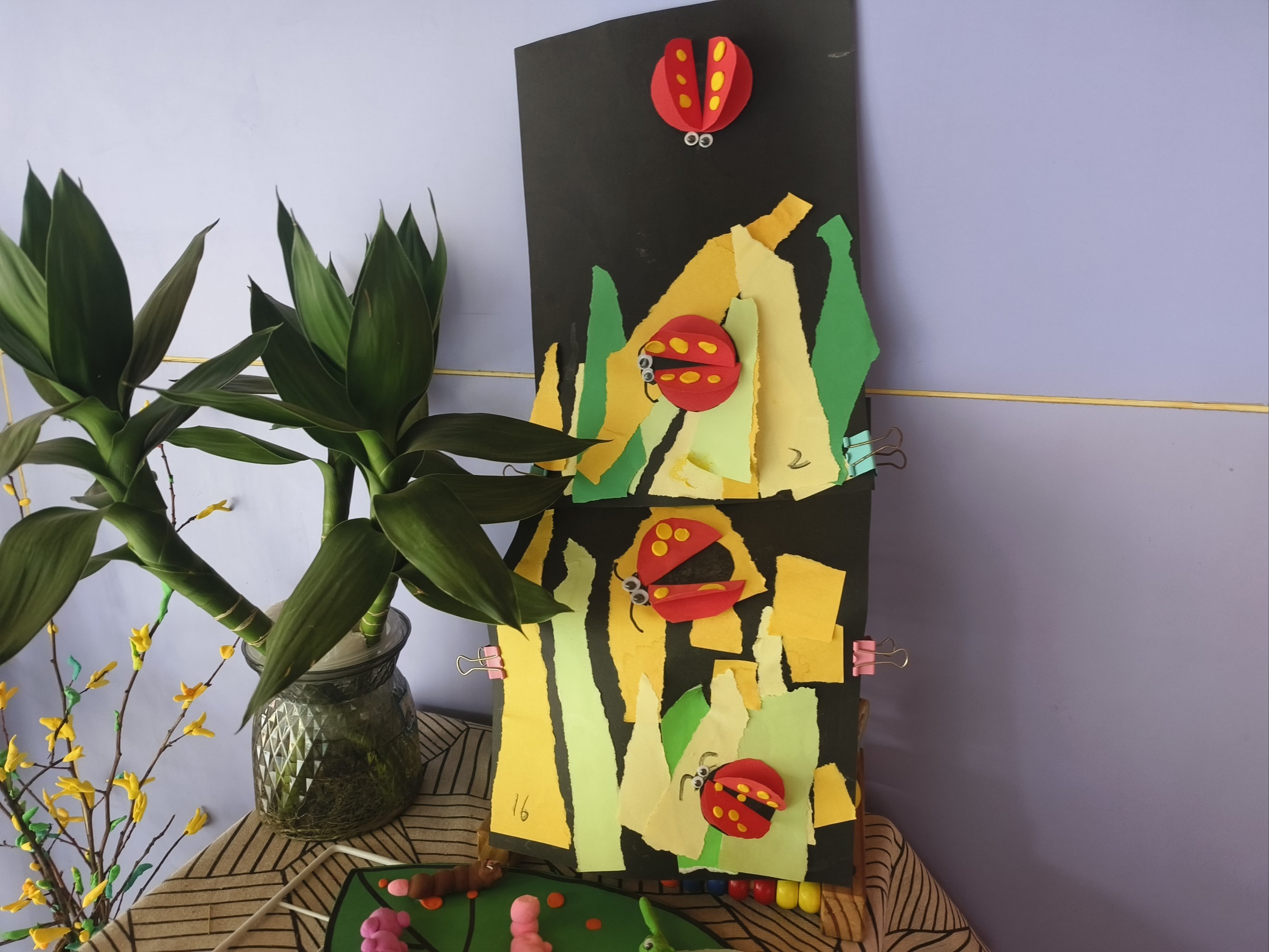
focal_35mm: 23
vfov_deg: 58.9
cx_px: 634
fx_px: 843
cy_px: 476
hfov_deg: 73.9
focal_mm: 5.5
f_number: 1.75
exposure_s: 1/50
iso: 1074
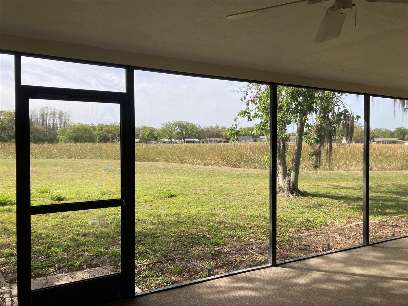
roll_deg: -1.0
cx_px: 204
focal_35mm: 28
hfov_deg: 63.4
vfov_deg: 49.7
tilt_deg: +0.5
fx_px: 330
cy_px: 153
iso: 20
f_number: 1.8
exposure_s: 1/800
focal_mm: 3.99
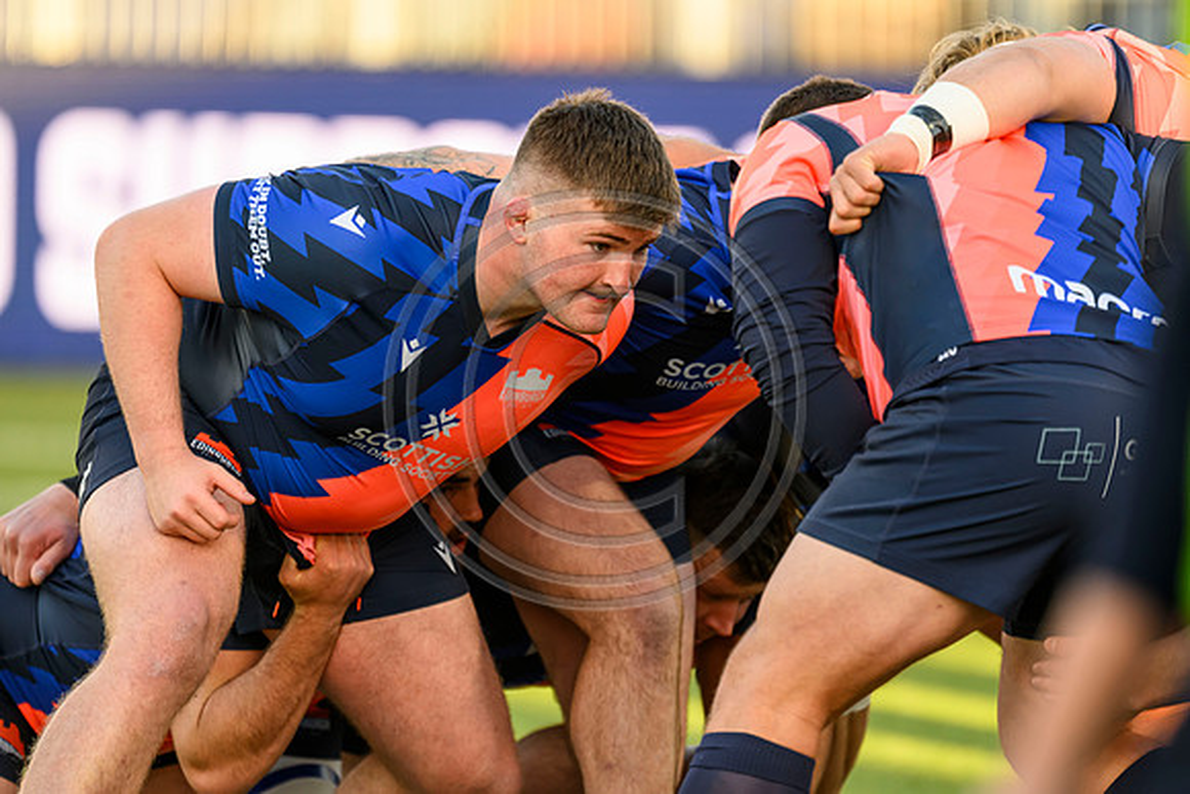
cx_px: 595
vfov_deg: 2.5
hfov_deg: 3.7
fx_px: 18515
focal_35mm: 560
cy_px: 397
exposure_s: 1/640
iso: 800
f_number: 4
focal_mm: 560
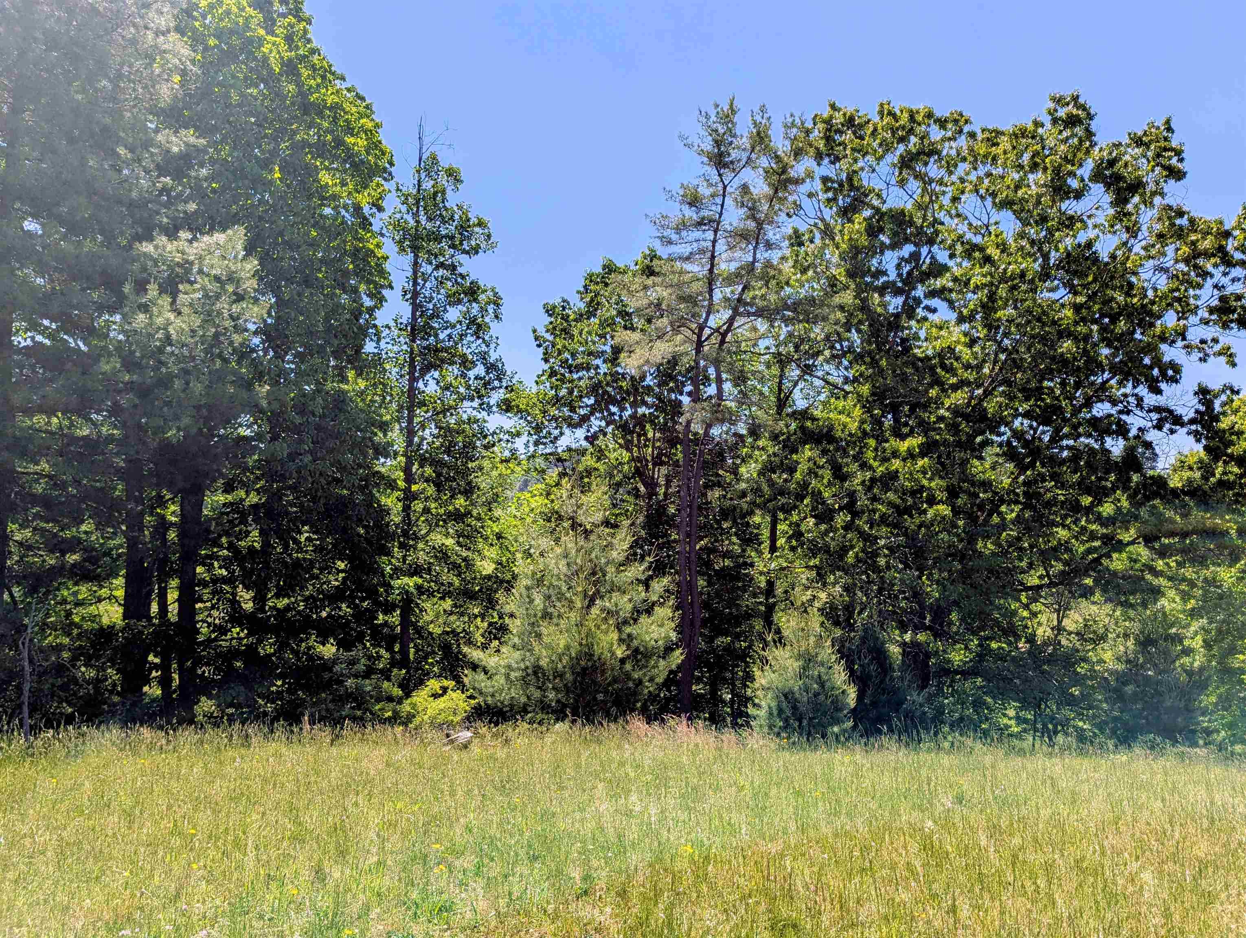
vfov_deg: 56.9
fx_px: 865
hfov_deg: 71.5
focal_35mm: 24
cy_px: 469
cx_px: 623
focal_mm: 6.81
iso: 49
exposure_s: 1/2309
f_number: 1.85
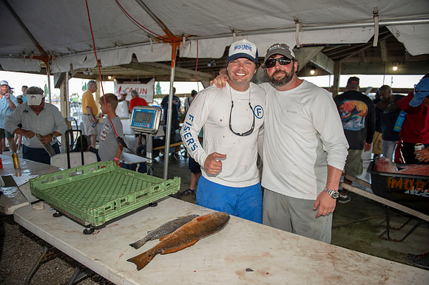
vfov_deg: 53.1
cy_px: 142
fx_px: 286
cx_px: 214
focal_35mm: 24
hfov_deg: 73.8
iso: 50
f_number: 2.8
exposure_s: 1/125
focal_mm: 24
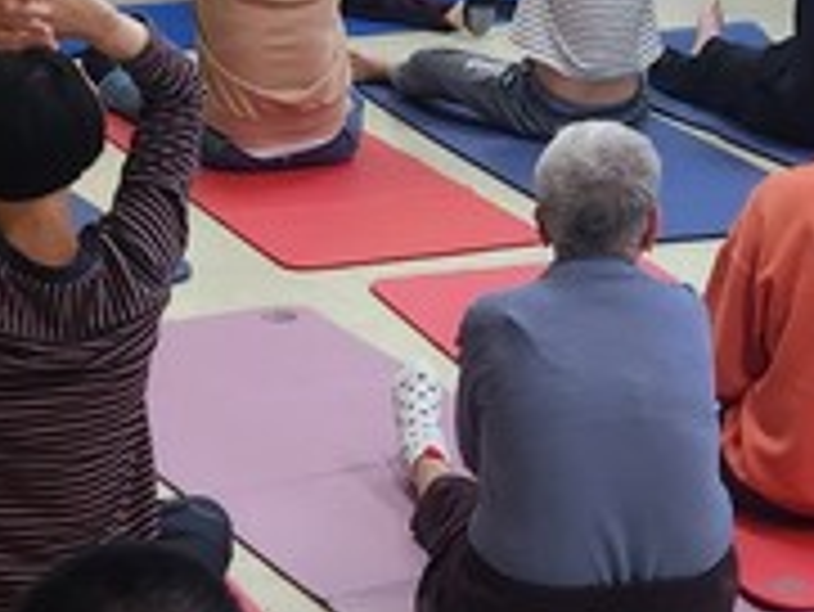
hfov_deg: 16.1
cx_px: 477
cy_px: -68
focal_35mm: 122
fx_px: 2871
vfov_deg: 12.0
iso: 125
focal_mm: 5.4
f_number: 1.8
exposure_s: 1/120
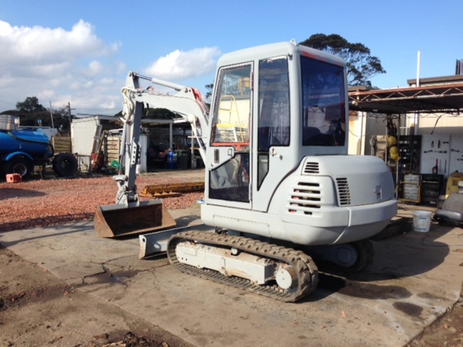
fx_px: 441
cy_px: 174
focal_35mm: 33
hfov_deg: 55.4
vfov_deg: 42.9
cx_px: 232
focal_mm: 4.12
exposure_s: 1/1355
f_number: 2.4
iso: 50
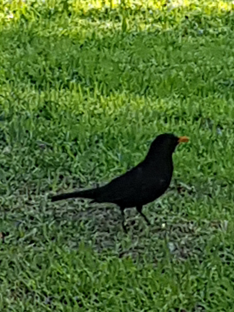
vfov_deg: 43.2
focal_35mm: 42
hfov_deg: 33.9
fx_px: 378
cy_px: 239
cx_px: 166
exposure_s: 1/252
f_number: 1.7
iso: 40
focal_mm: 4.2
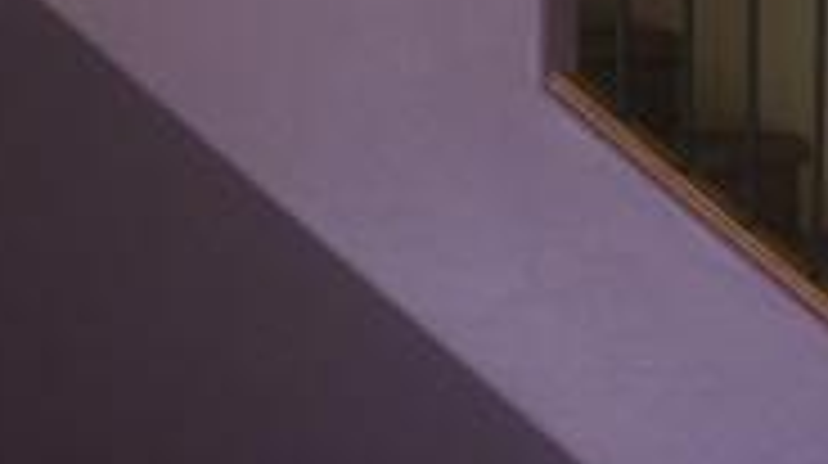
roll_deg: -0.9
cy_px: 360
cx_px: 1048
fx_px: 2412
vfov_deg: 10.9
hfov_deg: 18.3
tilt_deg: -8.5
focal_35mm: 110
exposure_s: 1/30
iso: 40
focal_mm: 4.15
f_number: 2.2
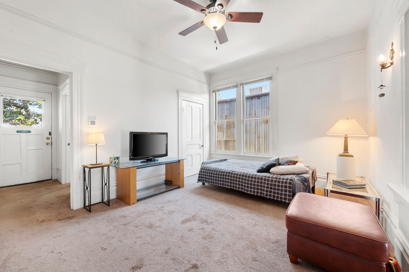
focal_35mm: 14
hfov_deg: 104.3
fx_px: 159
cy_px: 136
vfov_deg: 81.1
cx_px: 204
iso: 250
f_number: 9
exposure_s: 1/2.5
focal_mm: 14
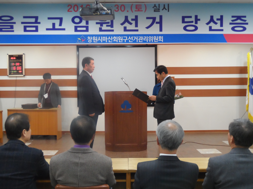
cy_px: 94
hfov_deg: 45.8
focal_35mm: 41
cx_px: 126
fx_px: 300
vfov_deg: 35.1
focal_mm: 6.8
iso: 400
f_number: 3.7
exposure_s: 1/20
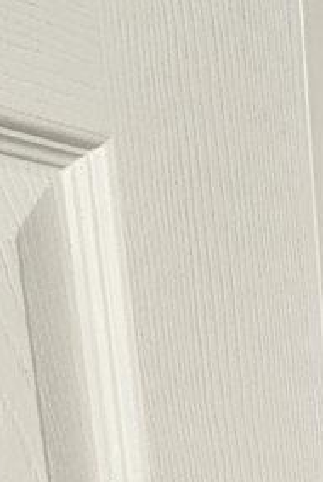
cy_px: 675
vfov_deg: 23.4
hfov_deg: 13.3
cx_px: 801
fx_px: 980
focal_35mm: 73
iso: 320
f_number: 2.2
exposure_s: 1/60
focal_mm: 2.2
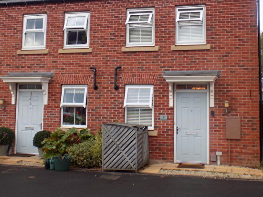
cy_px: 77
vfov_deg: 30.8
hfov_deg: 40.4
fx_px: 357
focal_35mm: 47
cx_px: 143
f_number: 3.5
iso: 80
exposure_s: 1/200
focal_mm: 6.6
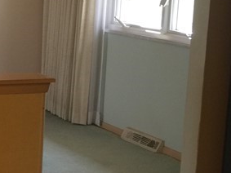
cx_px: -122
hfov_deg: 16.9
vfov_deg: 14.1
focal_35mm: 105
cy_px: 66
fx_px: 700
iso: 32
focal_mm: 4.15
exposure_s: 1/15
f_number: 2.2
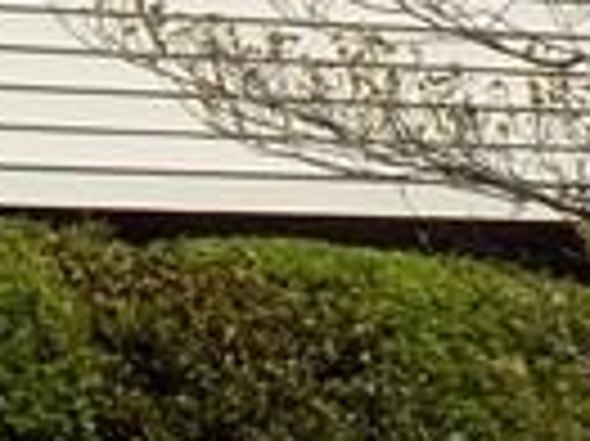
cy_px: -144
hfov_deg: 6.0
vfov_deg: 4.6
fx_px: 5466
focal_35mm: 321
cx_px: -572
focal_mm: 7.3
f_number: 3.6
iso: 80
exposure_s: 1/1250
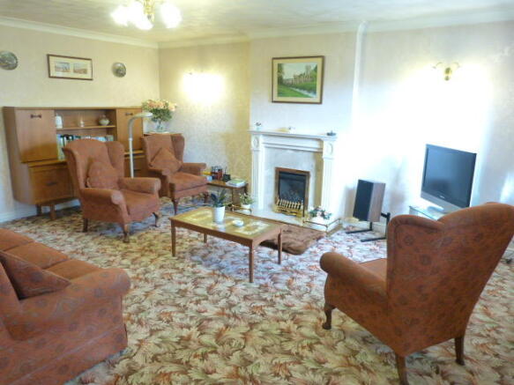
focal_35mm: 25
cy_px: 192
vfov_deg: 54.9
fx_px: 371
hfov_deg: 69.4
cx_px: 257
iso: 400
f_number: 2.8
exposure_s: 1/15
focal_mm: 4.5
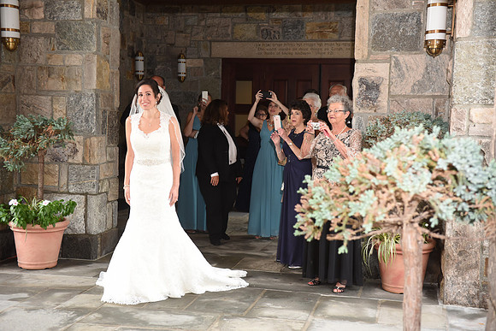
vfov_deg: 24.6
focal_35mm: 55
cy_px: 166
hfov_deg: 36.2
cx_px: 248
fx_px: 758
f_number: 5
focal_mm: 55
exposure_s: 1/200
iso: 1000
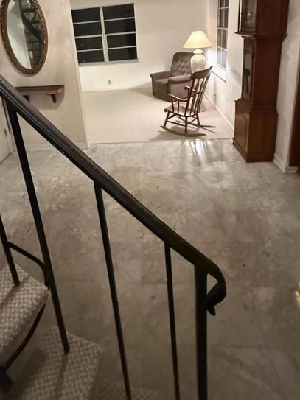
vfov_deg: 71.0
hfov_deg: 60.5
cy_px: 98
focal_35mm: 22
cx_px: 119
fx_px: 254
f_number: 2.2
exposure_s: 1/60
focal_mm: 2.22
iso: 1250
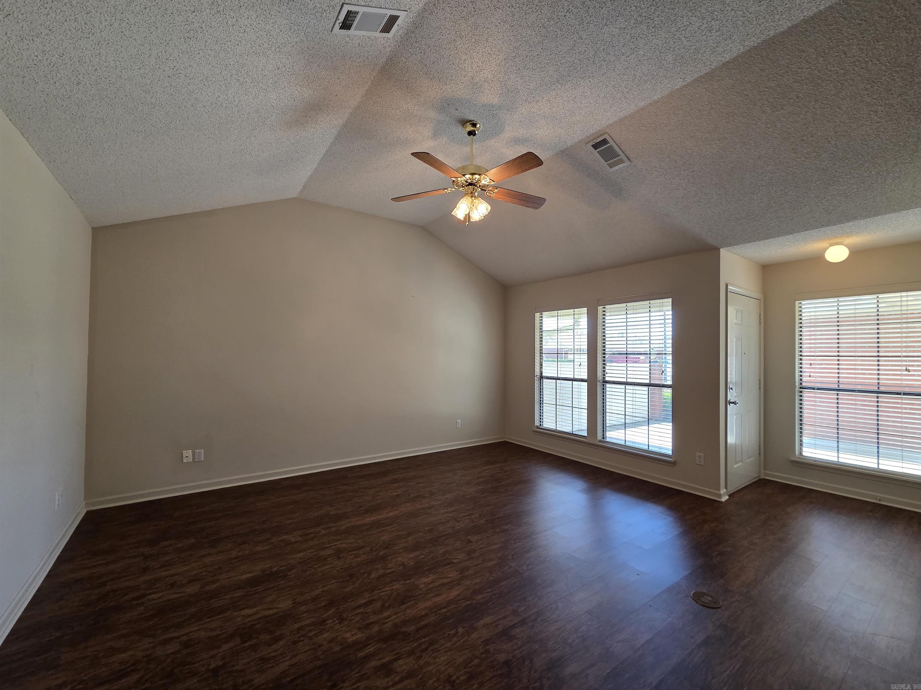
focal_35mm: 13
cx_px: 460
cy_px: 345
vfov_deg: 89.9
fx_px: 346
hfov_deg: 106.2
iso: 160
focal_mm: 2.2
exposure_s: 1/120
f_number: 2.2
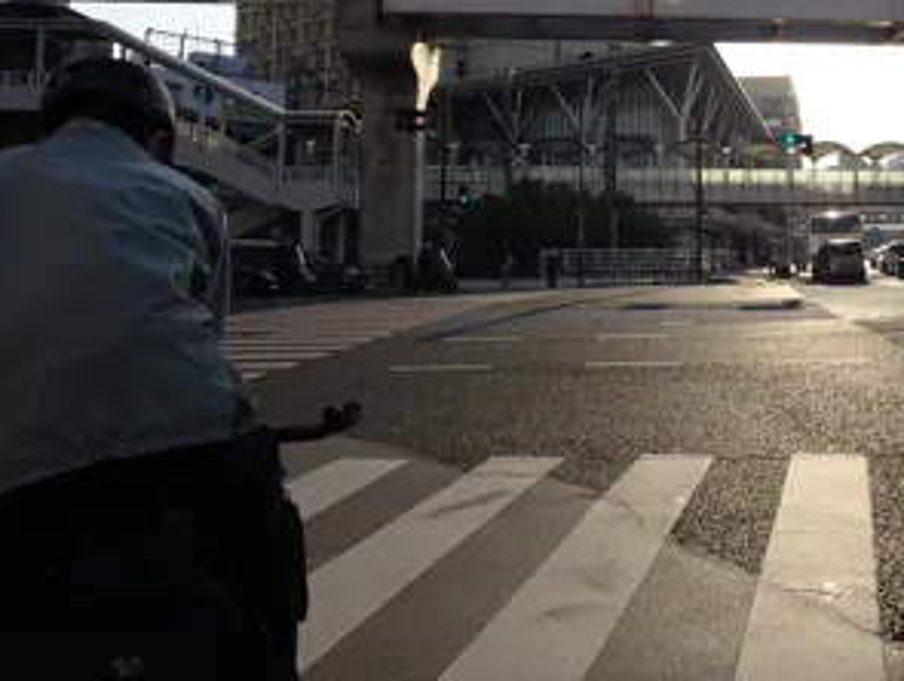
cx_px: 708
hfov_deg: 45.7
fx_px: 1020
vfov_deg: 35.9
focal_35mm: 39
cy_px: 153
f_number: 3.5
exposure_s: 1/800
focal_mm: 4.1
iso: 80
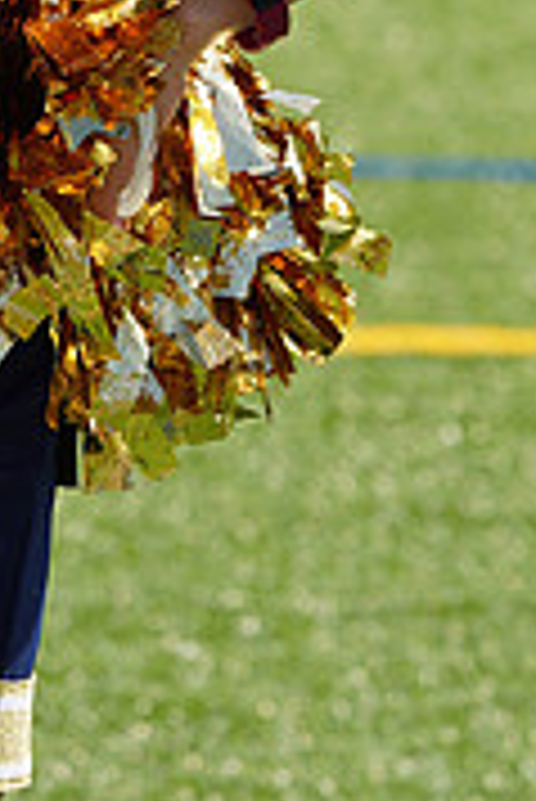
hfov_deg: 2.1
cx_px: -180
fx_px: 14376
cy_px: -374
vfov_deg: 3.2
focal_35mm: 645
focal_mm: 198
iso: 100
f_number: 9
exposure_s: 1/250
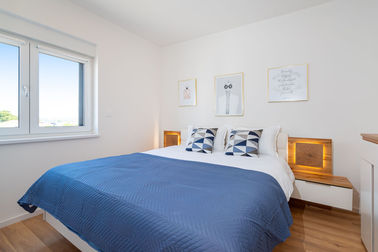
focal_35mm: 16
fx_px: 168
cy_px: 123
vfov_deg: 73.8
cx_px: 198
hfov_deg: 96.6
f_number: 7.1
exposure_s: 1/100
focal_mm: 15
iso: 800
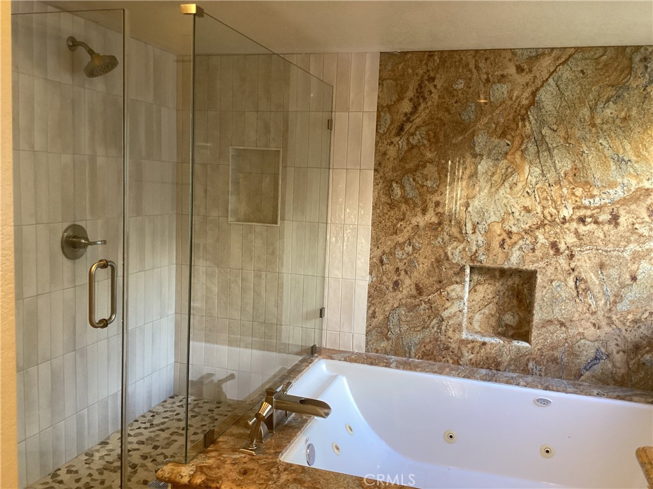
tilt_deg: -8.2
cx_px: 326
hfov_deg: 58.4
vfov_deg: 45.4
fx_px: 585
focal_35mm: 31
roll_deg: -2.7
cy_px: 244
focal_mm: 3.3
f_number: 2.4
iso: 250
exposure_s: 1/50
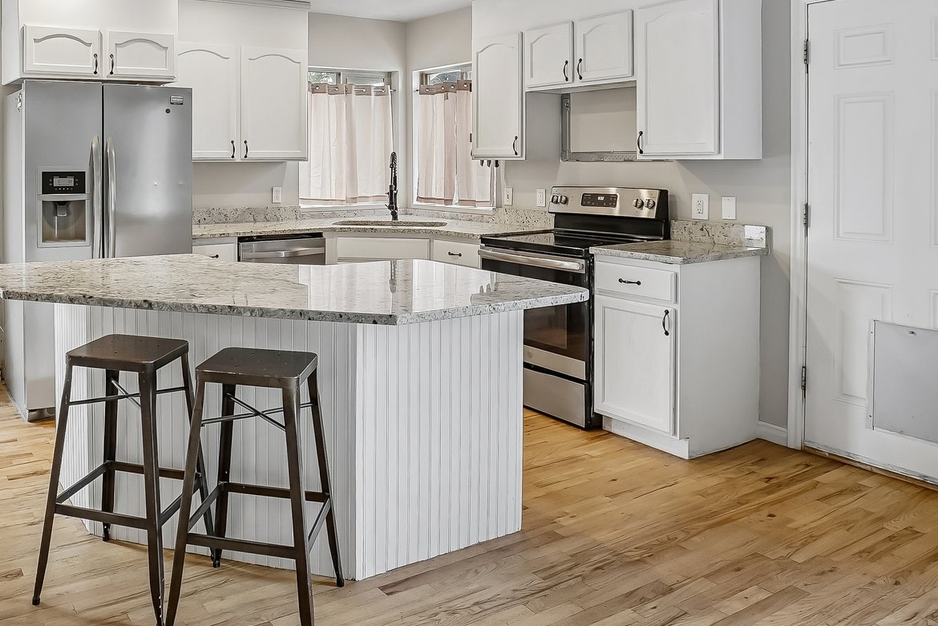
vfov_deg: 44.9
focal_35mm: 28
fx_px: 729
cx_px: 249
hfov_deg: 62.2
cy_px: 162
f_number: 8
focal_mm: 16
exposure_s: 1/20
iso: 400
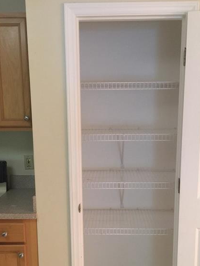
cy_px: 174
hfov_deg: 36.0
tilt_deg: -12.0
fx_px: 308
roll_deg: +1.0
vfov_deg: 46.2
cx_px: 105
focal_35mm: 40
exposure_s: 1/15
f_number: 2.2
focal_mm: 4.15
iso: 80
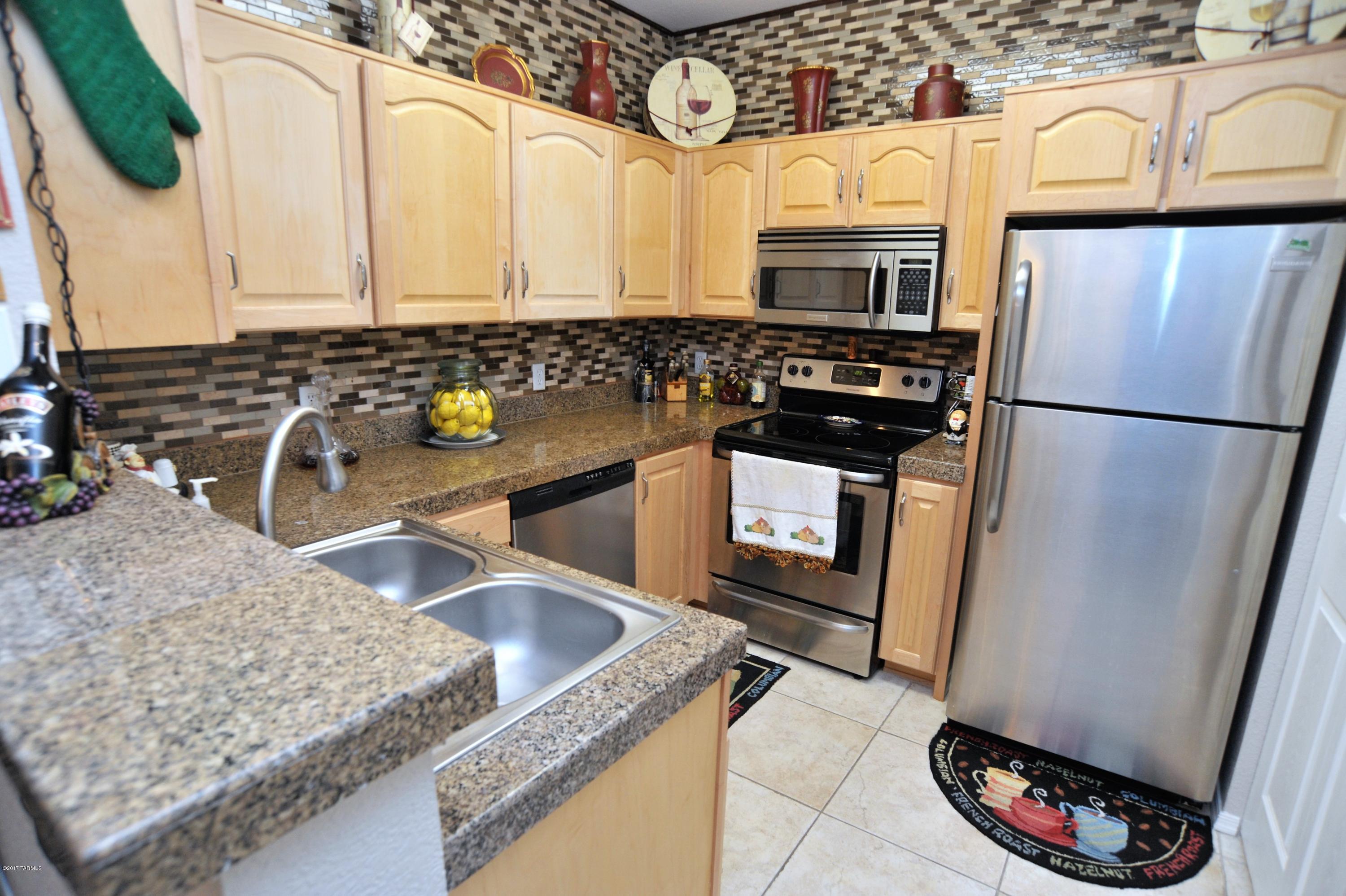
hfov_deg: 90.0
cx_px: 673
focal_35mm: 18
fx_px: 673
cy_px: 448
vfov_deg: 67.3
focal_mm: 18
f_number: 6.3
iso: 1000
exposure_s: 1/30
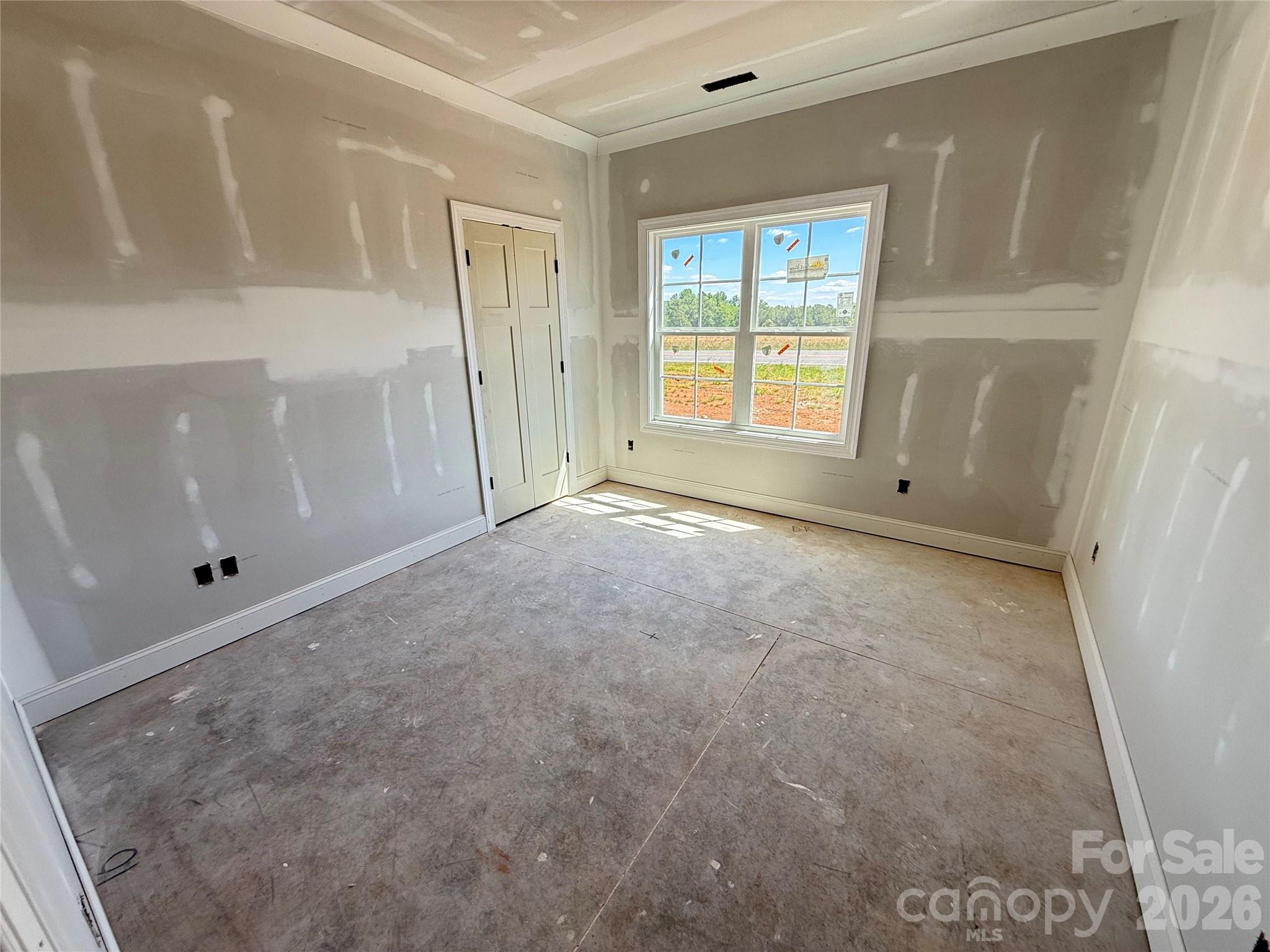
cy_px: 476
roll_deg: +1.5
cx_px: 635
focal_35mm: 14
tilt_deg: -17.4
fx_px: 514
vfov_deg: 85.7
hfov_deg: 102.1
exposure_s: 1/199
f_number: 2.2
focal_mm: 2.22
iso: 64
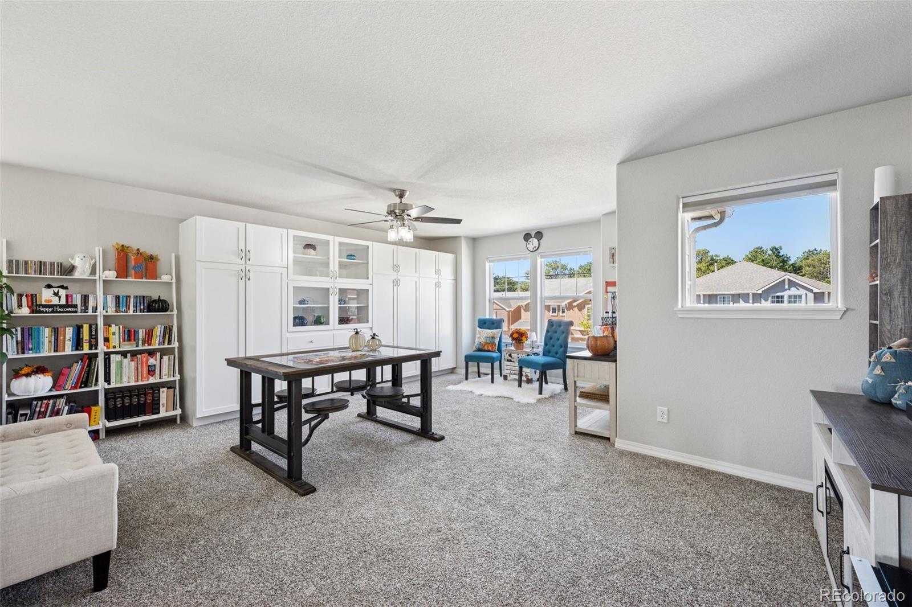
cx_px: 456
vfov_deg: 77.3
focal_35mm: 15
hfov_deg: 100.4
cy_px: 304
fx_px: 380
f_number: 11
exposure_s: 1/20
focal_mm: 15
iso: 800
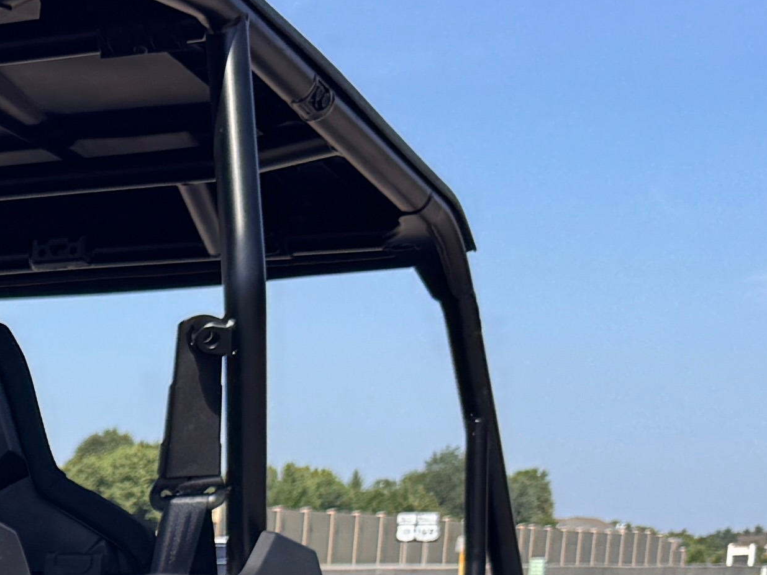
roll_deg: -0.6
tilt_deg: -11.8
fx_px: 2459
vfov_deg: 12.1
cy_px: 1097
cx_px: -533
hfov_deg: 15.6
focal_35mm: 111
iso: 80
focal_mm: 6.76
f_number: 1.78
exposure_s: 1/2415
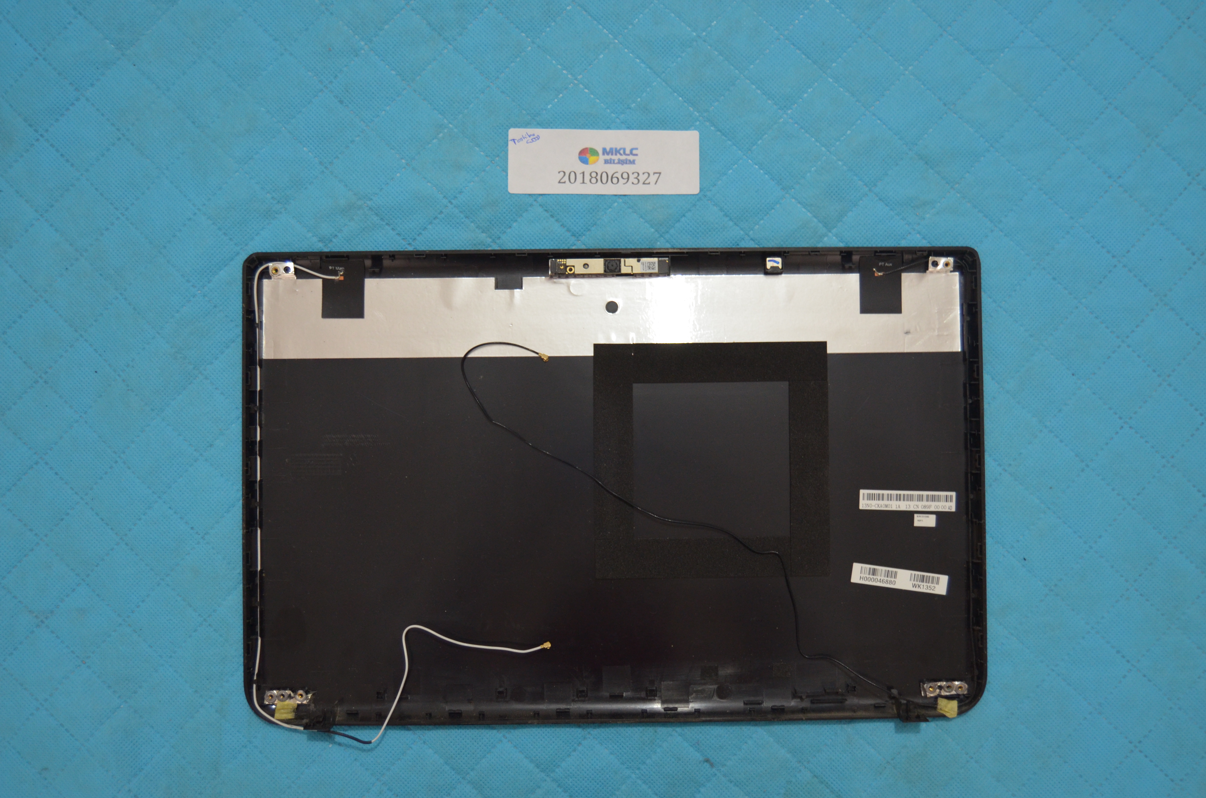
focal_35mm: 34
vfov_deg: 38.2
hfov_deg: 55.2
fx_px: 1153
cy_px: 399
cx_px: 603
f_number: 3.8
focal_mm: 23
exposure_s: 1/30
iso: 800
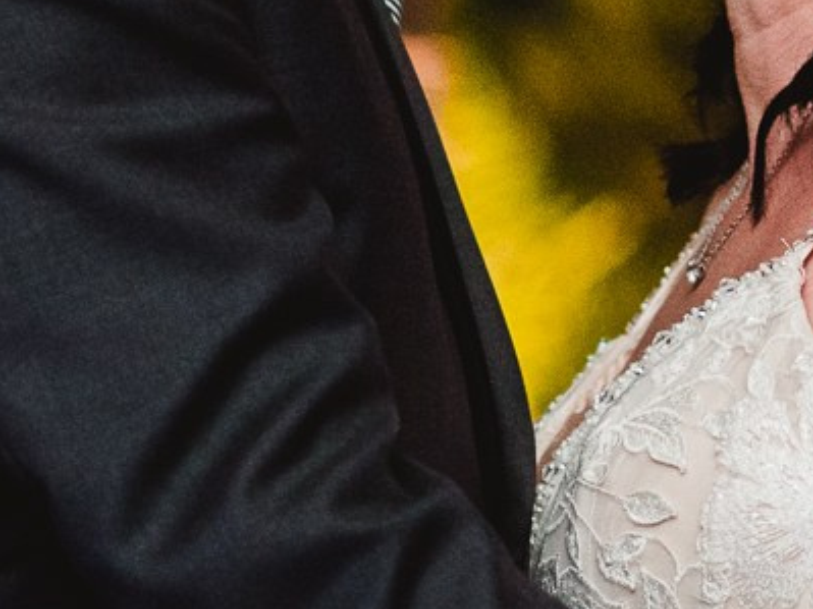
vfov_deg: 3.5
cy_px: 162
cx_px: 844
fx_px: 9861
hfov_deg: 4.7
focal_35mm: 420
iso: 1250
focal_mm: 85
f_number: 2.8
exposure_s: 1/160
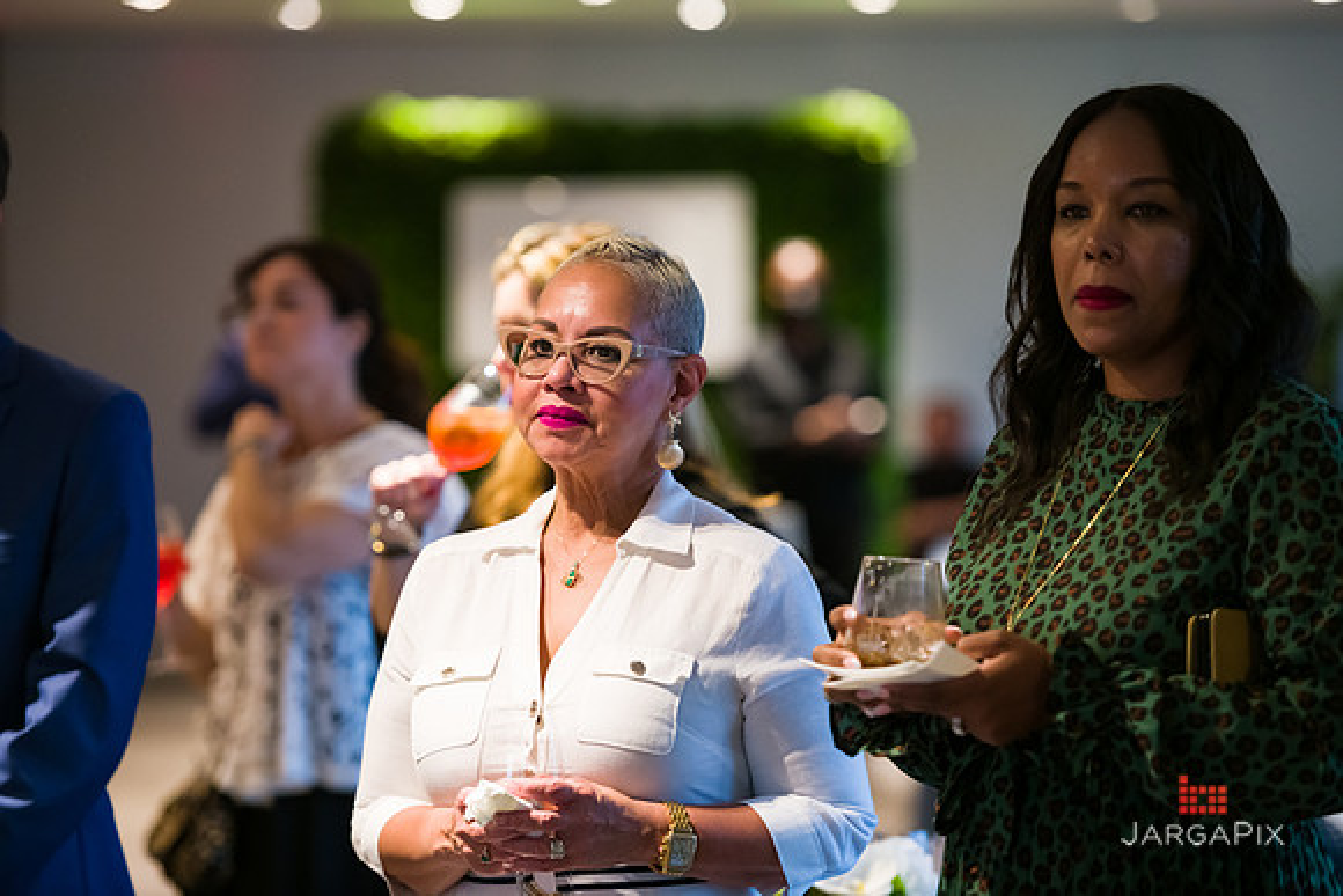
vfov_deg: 8.9
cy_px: 448
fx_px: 5783
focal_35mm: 155
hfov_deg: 13.2
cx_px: 672
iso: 1600
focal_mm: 155
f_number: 3.2
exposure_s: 1/200
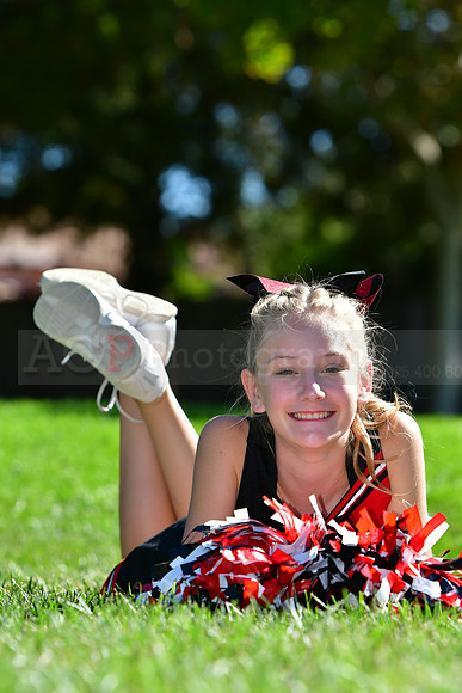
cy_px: 346
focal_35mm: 202
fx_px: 3895
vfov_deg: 10.2
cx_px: 231
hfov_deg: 6.8
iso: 400
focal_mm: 135
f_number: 4.5
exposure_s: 1/2000
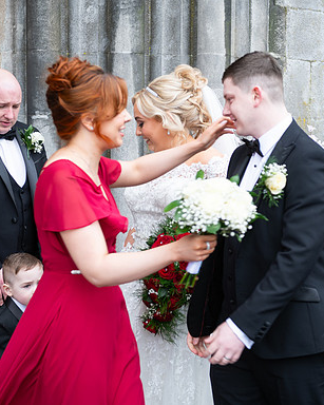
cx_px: 215
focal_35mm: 78
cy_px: 202
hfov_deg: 19.6
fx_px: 935
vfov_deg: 24.4
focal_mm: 55
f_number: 3.5
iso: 125
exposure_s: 1/160
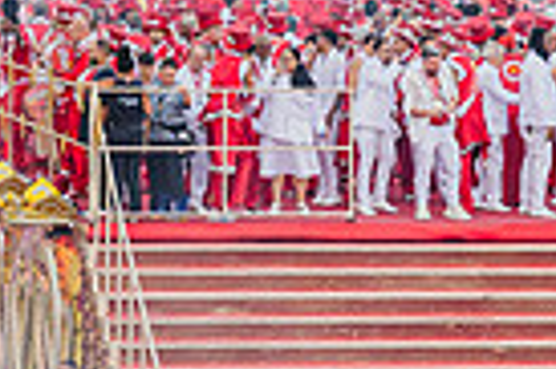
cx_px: 85
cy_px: -182
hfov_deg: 8.3
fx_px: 3841
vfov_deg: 5.5
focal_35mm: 249
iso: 800
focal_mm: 59
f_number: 5
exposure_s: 1/1000
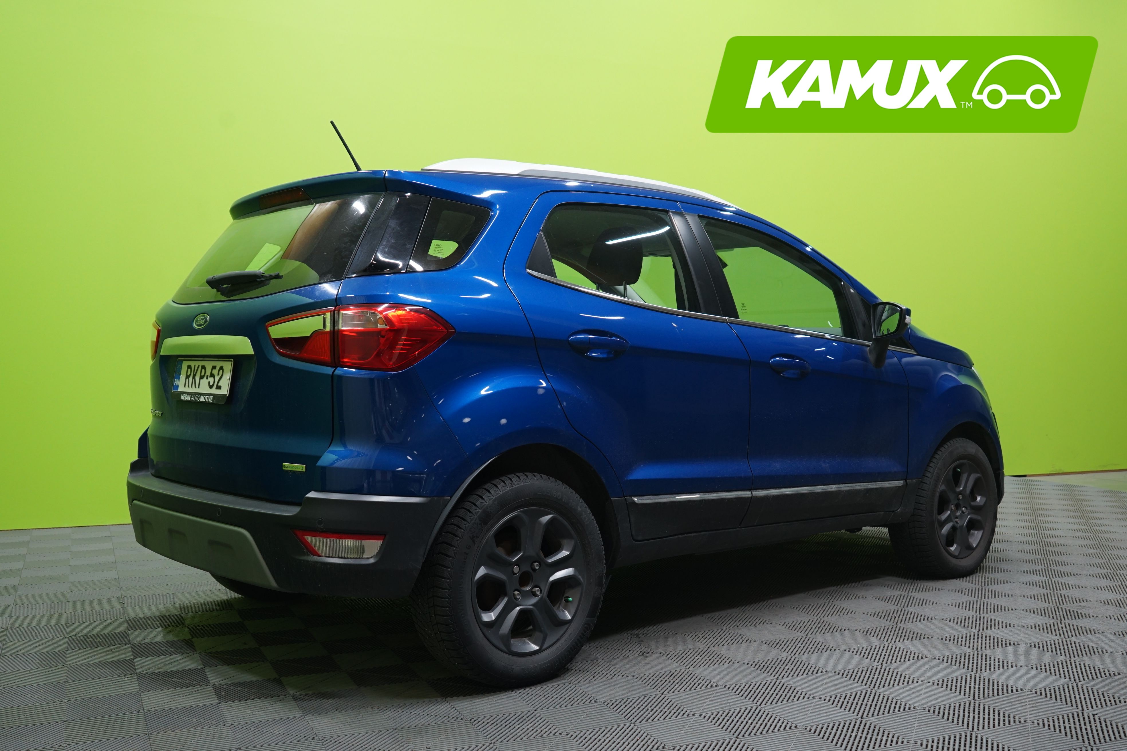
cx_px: 564
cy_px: 376
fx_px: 1096
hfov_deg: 54.4
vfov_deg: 37.9
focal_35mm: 35
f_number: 5.6
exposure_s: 1/20
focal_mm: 35
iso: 800
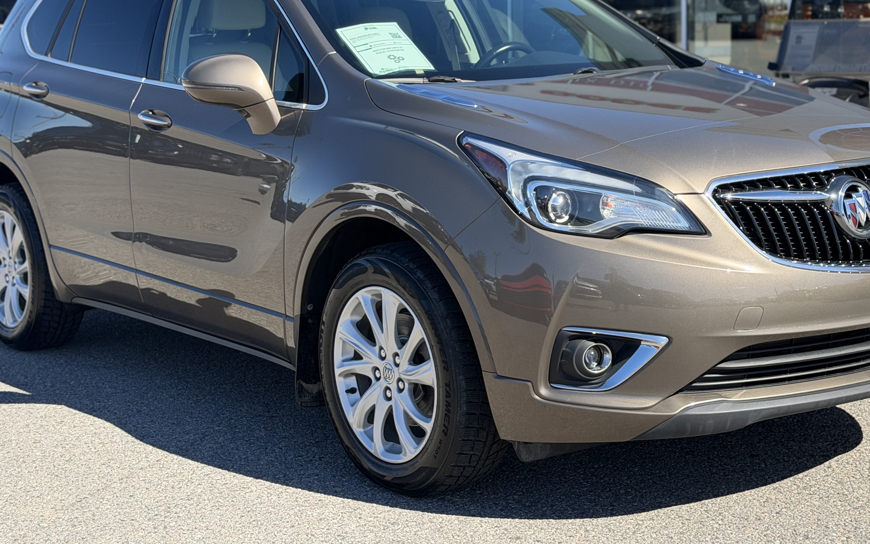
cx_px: 448
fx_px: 1517
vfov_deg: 20.2
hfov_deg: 32.0
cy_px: 143
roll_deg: +1.1
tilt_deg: -4.0
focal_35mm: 64
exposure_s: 1/2494
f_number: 1.78
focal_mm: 6.76
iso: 100
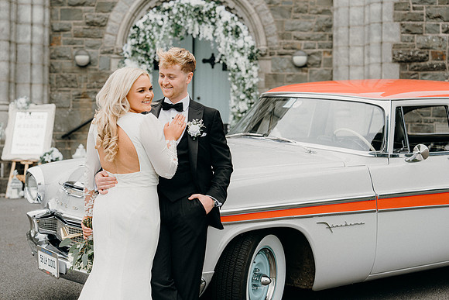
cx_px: 224
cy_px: 150
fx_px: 873
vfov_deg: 19.5
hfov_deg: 28.8
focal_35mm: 70
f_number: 3.5
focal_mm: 70
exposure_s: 1/200
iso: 125
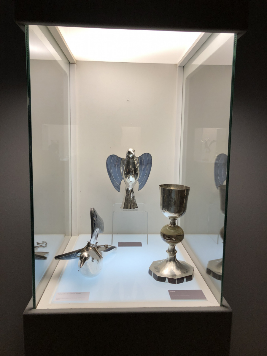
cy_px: 178
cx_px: 134
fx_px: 288
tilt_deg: -5.3
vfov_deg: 63.4
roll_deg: -1.4
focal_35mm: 28
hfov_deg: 49.7
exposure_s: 1/33
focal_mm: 3.99
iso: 25
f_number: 1.8
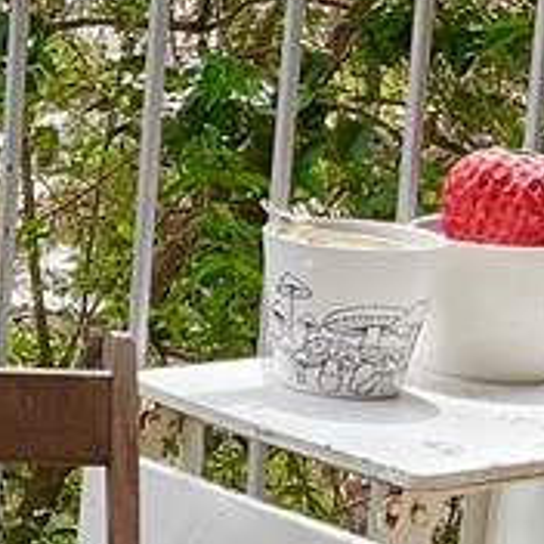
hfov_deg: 10.3
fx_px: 2649
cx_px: -726
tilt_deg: -13.8
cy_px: 346
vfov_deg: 11.7
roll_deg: +0.2
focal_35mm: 149
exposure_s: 1/574
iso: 16
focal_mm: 3
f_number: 1.8
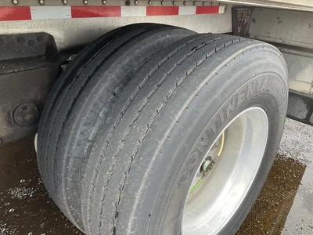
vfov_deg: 48.2
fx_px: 262
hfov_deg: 61.7
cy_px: 118
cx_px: 156
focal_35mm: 29
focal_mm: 3
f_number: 1.8
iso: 25
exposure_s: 1/122
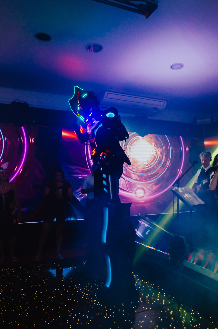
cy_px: 164
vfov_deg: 64.7
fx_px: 260
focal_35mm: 28
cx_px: 109
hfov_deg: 45.5
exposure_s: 1/200
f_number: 4
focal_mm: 19
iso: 500
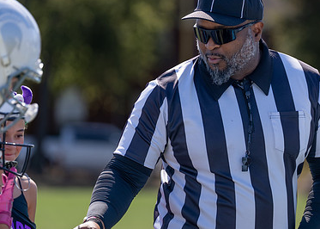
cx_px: 240
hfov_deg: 8.0
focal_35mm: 252
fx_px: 2289
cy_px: 140
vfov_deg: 5.7
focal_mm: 154
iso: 100
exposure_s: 1/1600
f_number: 2.8
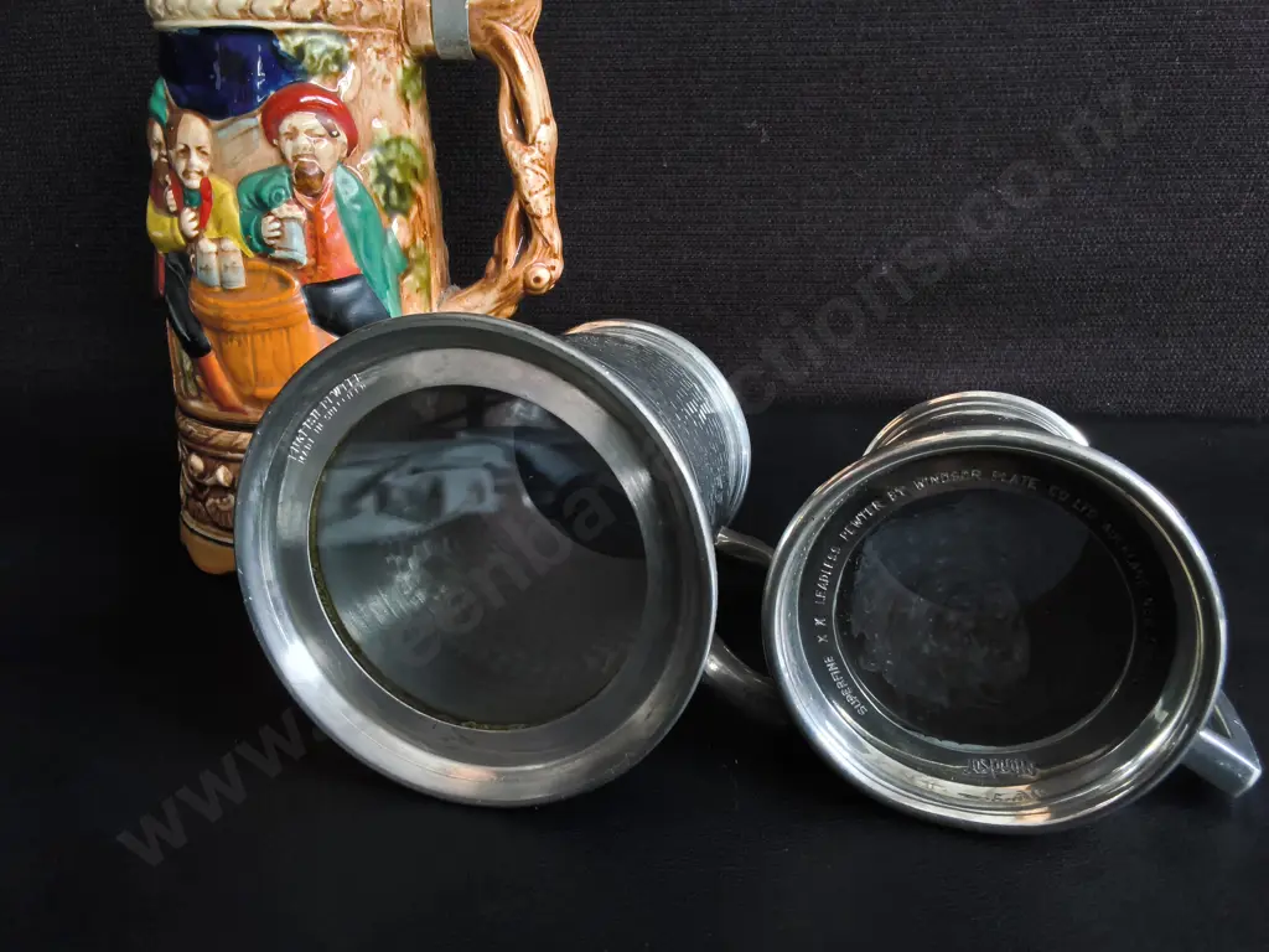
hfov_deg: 65.3
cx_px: 634
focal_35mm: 27
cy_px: 476
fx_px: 990
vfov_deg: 51.4
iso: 125
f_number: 2
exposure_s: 1/100
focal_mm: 2.87
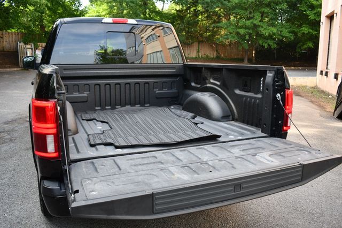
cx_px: 171
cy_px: 114
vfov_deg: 43.6
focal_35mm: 30
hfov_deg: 62.0
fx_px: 285
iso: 400
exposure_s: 1/250
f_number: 4.5
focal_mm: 20
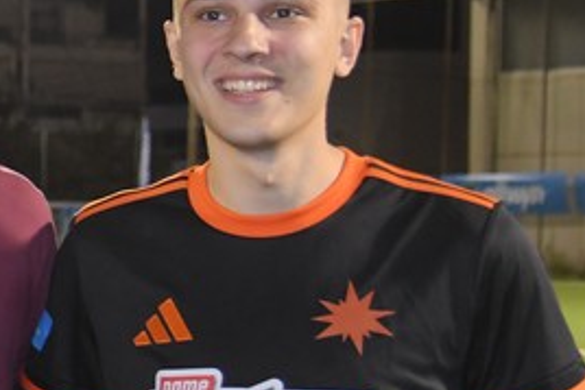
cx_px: -650
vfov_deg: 8.1
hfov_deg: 10.8
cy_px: 205
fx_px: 2764
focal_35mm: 170
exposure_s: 1/250
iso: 1600
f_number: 4
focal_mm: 38
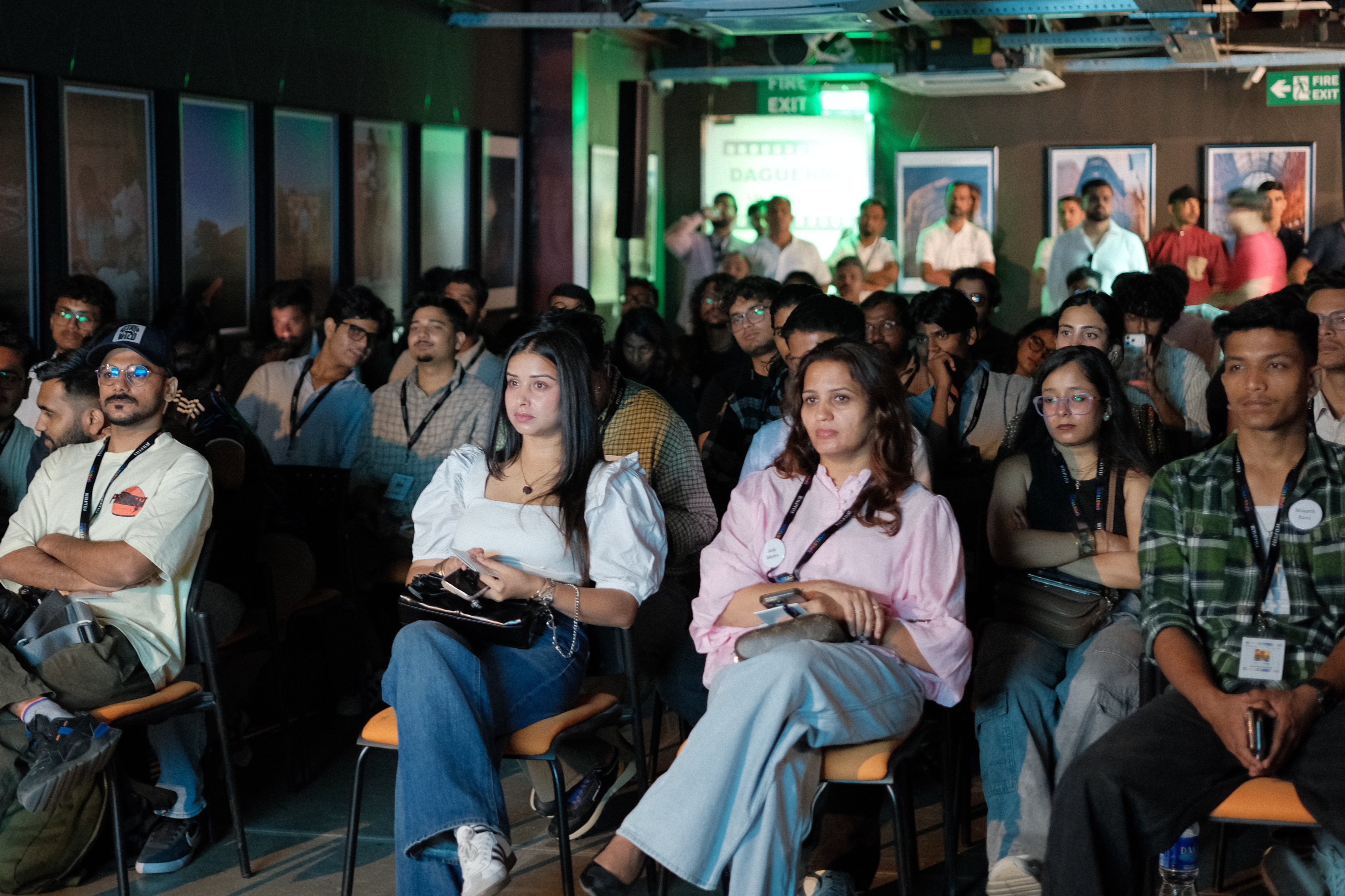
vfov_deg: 23.4
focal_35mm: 58
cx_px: 594
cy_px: 393
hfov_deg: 34.4
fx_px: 2167
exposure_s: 1/10
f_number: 1.4
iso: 1600
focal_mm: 33
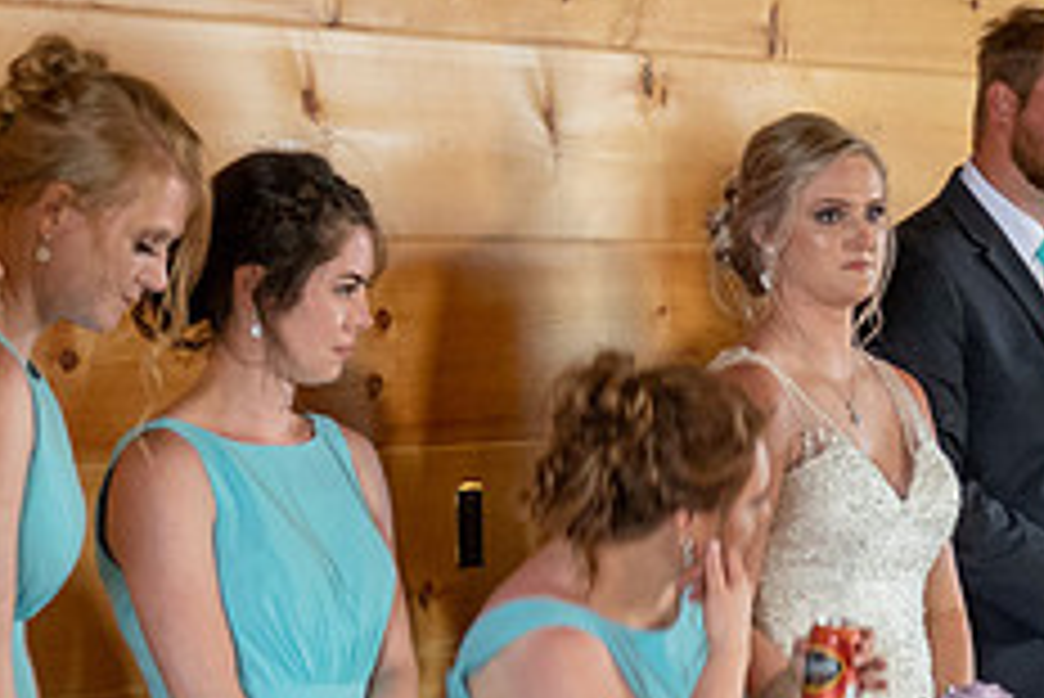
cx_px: 824
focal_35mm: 120
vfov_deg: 11.4
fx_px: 3482
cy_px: 637
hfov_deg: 16.9
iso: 320
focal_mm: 17.55
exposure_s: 1/50
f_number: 3.2
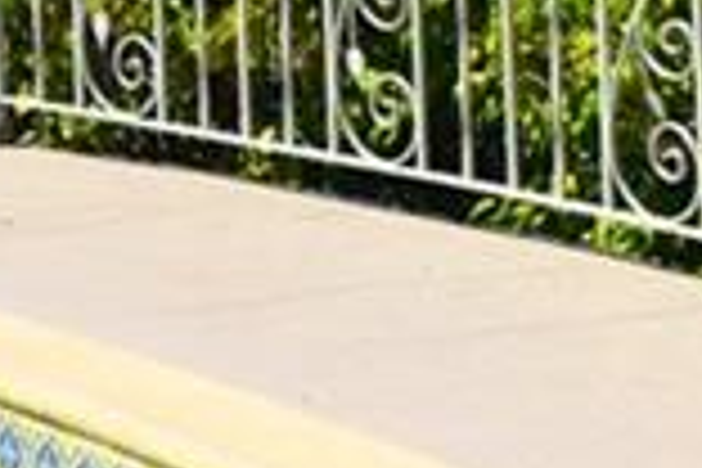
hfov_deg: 8.2
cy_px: -648
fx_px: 4802
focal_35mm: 246
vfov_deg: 5.4
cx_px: -274
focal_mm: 25
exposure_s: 1/500
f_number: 11
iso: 200
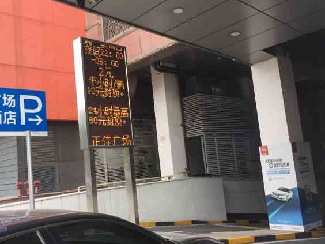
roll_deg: +2.9
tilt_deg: +8.2
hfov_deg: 51.2
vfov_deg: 39.7
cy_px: 125
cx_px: 142
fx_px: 338
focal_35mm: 36
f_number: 2.2
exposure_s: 1/324
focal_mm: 4.15
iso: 32
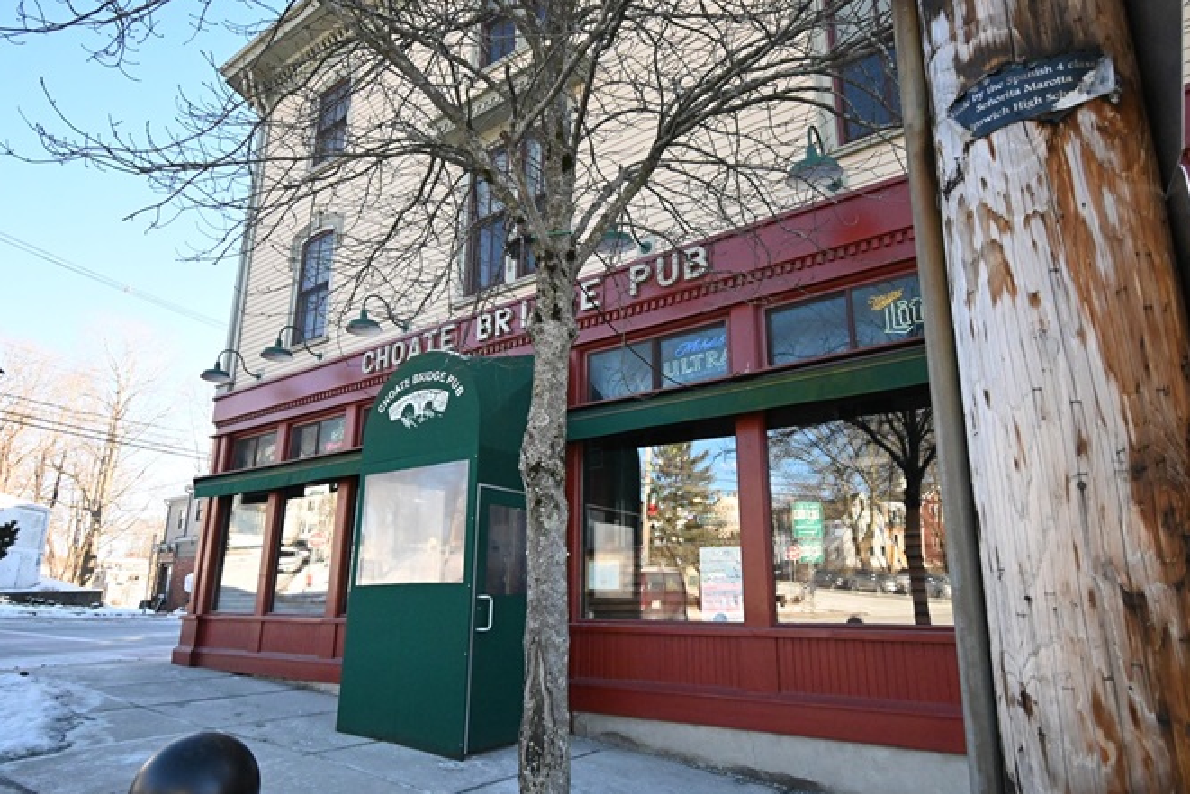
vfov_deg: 60.6
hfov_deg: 82.5
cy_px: 411
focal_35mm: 21
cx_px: 596
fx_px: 679
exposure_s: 1/4000
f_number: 5
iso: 5600
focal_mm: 13
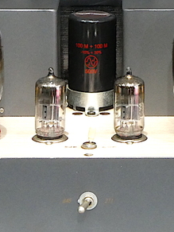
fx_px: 1541
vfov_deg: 8.6
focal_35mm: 230
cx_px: 87
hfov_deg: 6.5
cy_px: 72
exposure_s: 1/5
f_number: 8
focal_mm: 12.5
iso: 400
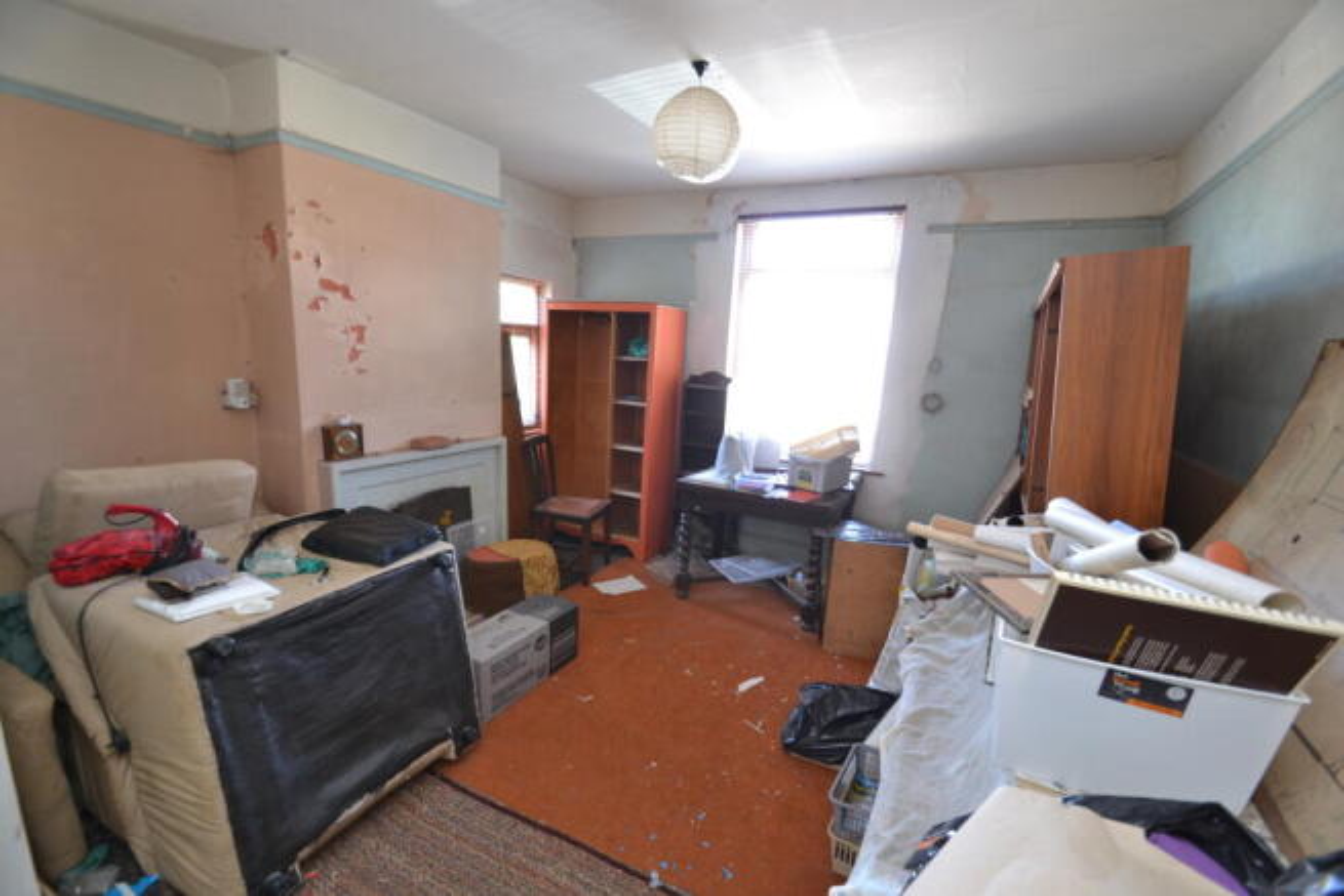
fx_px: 560
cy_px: 448
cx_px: 672
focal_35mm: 15
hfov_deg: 100.4
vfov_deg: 77.4
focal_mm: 10
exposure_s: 1/15
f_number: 3.5
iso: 400
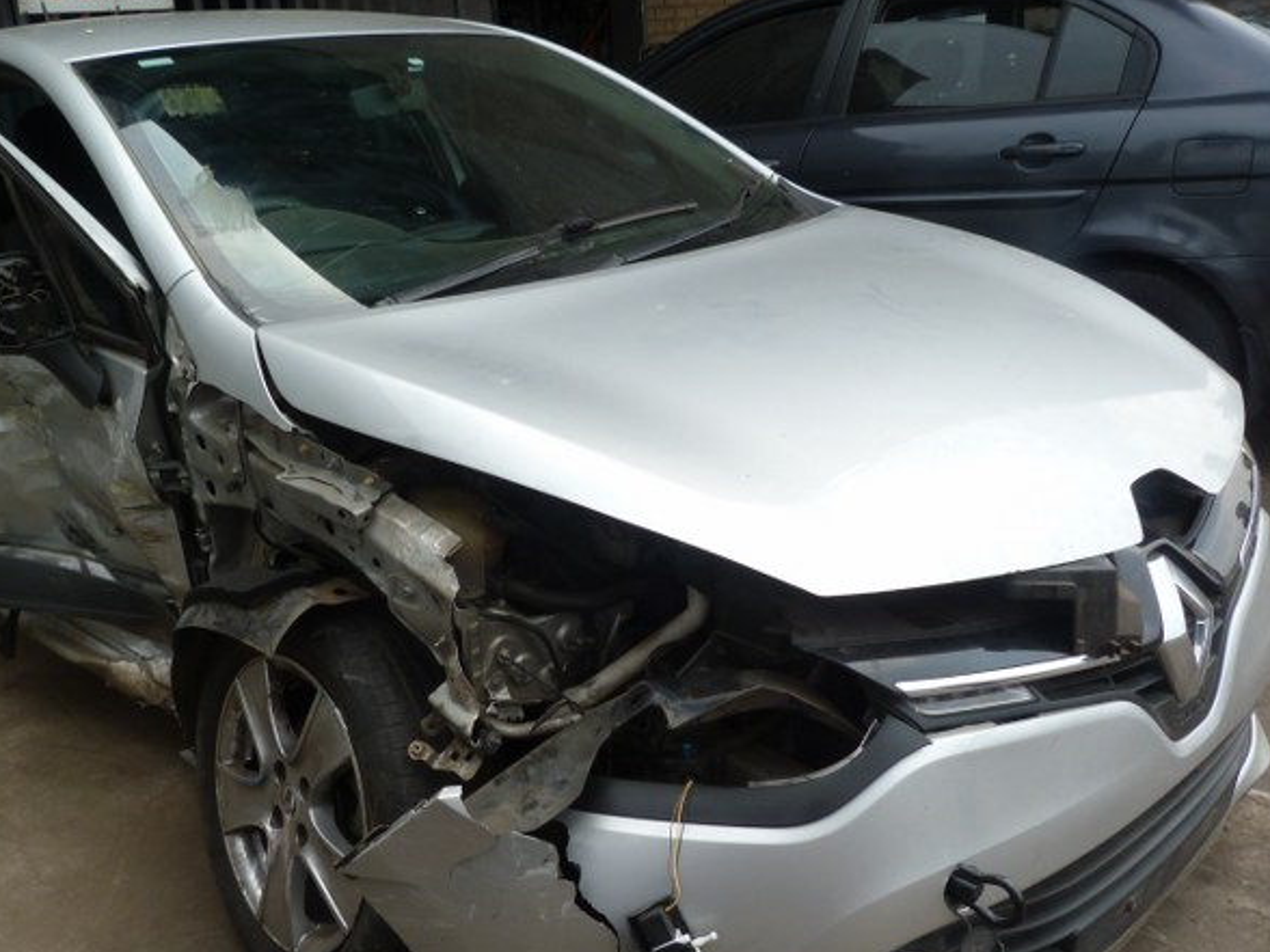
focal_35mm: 34
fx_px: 1247
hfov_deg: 53.6
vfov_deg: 41.7
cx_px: 510
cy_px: 535
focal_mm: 4.5
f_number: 4
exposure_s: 1/200
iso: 80
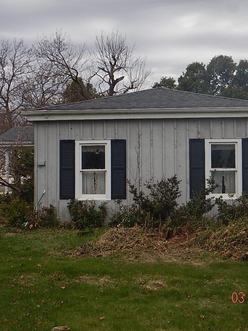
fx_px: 478
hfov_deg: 29.0
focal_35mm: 50
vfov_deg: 38.2
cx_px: 146
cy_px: 165
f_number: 4.2
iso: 125
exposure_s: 1/400
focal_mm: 6.6
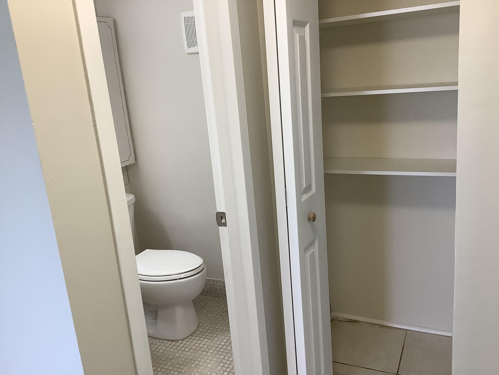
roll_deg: +4.2
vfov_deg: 45.4
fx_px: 447
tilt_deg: -15.2
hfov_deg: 58.4
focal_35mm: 31
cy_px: 188
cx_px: 250
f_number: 2.4
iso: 80
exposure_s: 1/60
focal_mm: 3.3
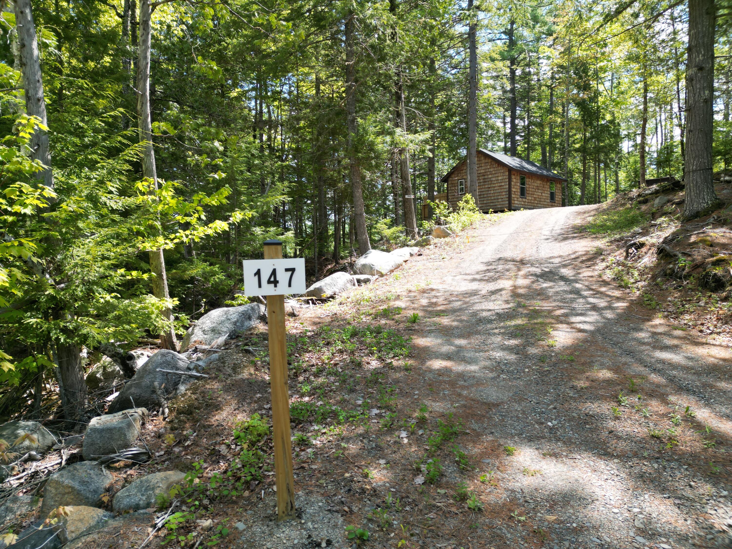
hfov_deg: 71.6
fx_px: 508
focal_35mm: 24
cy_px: 274
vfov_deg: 56.8
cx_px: 366
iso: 200
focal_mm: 6.72
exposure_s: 1/800
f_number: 1.7
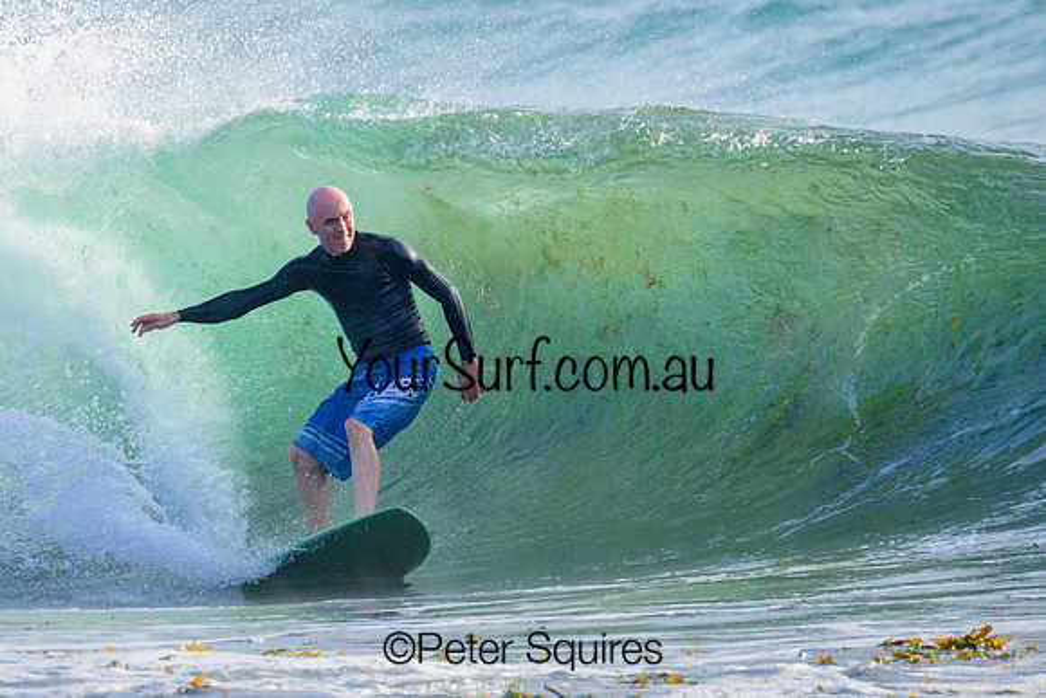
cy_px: 306
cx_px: 381
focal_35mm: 1020
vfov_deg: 1.3
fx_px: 29648
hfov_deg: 2.0
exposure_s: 1/2000
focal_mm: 800
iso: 2200
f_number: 13
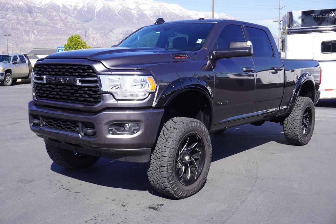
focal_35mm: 40
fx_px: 378
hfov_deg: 47.9
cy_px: 112
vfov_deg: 33.1
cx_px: 168
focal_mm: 27
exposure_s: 1/125
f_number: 9
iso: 100
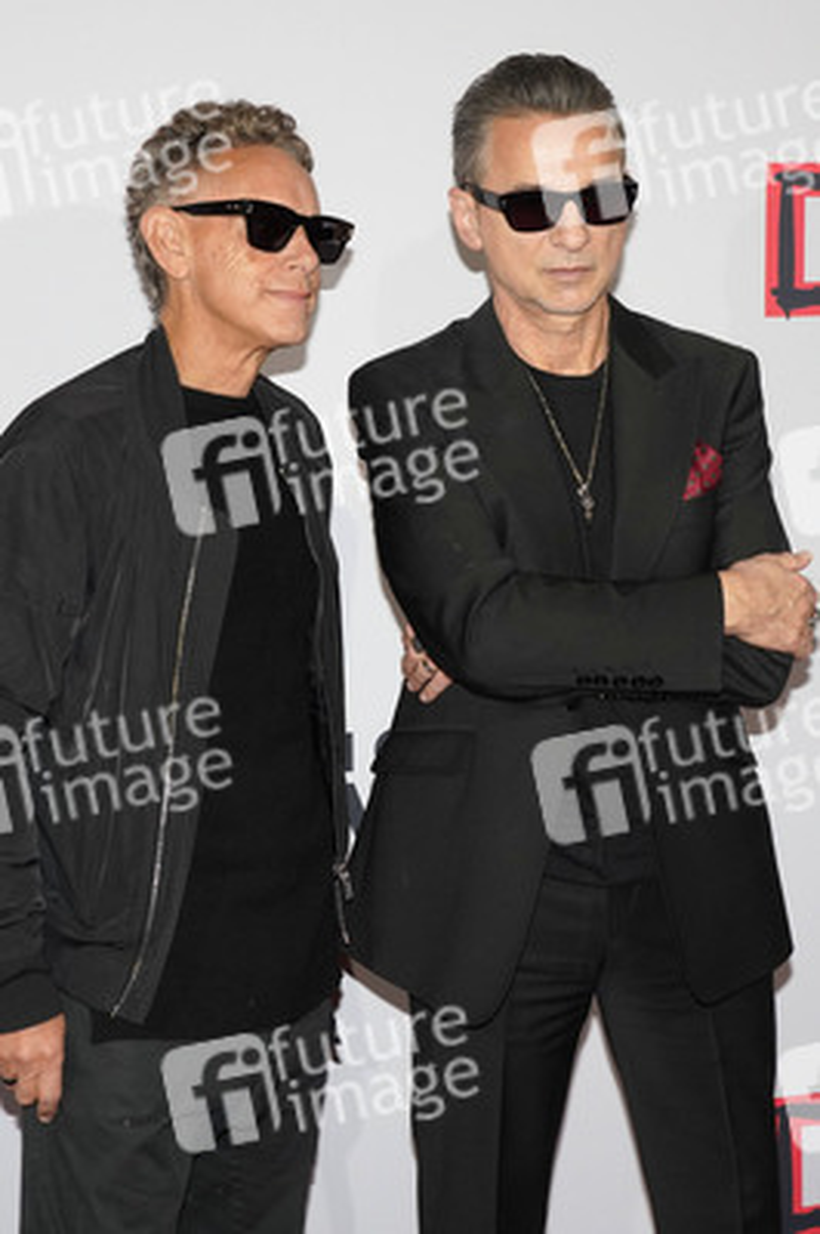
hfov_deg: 28.6
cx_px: 410
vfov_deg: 41.9
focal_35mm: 47
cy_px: 617
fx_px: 1608
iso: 640
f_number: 5.6
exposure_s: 1/100
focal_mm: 47
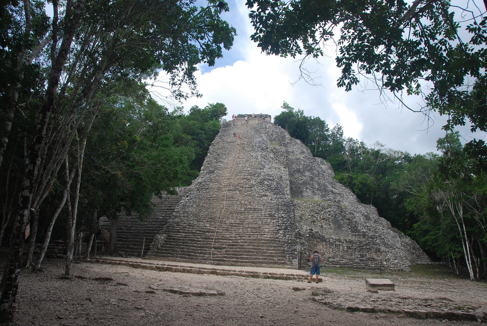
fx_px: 366
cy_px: 163
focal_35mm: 27
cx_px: 244
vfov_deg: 48.1
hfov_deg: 67.3
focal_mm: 18
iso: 200
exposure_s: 1/80
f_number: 8
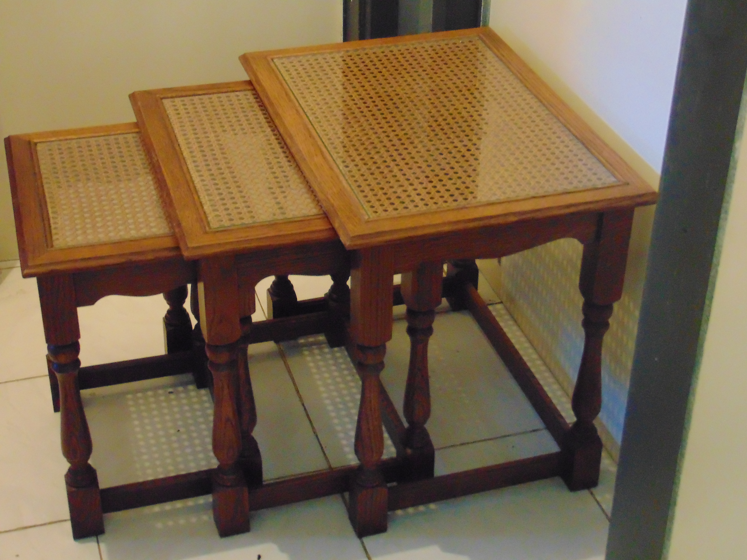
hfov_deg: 32.2
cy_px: 280
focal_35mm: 60
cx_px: 374
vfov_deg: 24.4
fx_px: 1295
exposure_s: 1/20
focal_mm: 10.8
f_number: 3.6
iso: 800
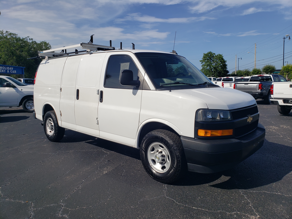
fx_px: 219
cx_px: 146
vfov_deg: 53.1
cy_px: 110
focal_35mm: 26
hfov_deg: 67.3
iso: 50
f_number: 2.4
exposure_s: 1/2820
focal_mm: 4.3
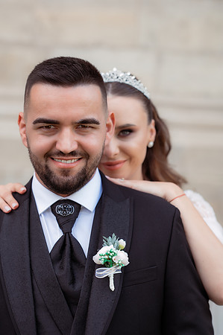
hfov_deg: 16.0
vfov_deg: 23.9
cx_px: 112
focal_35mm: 85
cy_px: 168
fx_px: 792
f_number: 3.2
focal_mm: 85
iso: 200
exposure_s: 1/640
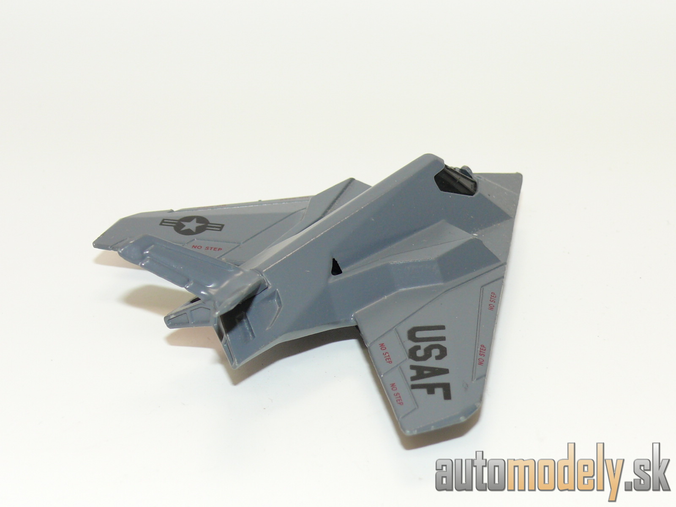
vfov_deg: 19.9
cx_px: 338
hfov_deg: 26.3
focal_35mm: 74
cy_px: 254
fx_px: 1445
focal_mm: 11.3
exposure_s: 1/30
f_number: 4
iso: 100
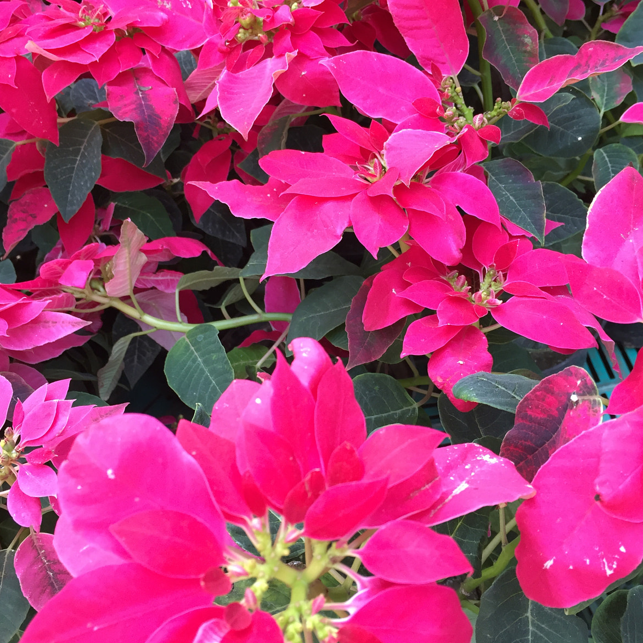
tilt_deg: -46.0
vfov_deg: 47.2
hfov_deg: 47.2
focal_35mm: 35
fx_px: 736
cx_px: 321
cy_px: 314
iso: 32
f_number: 2.2
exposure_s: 1/33
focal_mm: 4.15
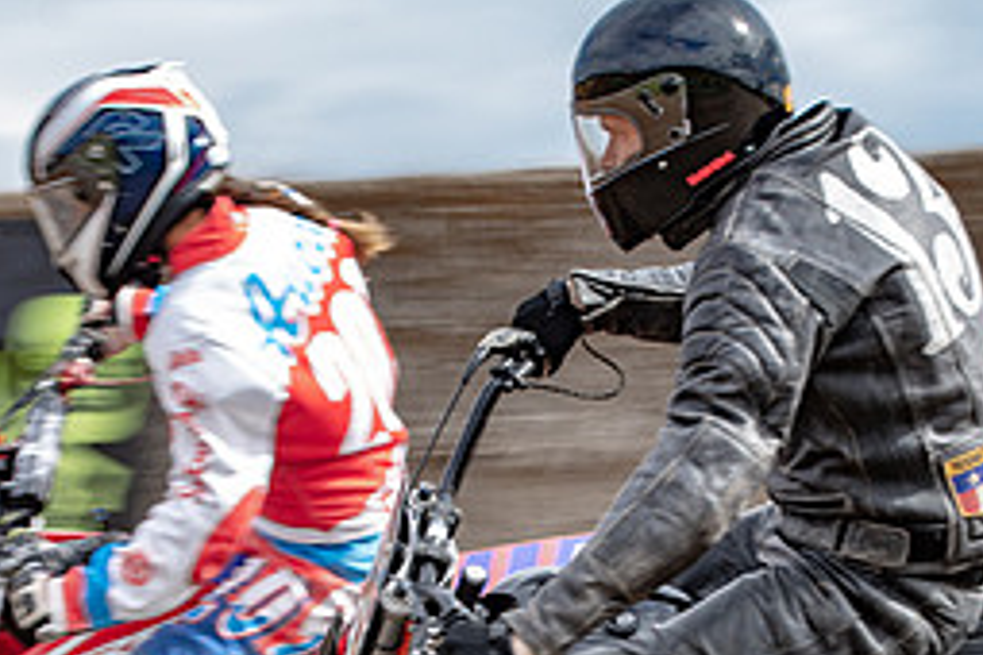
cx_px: 582
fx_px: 6143
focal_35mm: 225
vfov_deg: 6.1
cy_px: 526
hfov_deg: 9.1
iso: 125
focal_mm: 66
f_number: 8
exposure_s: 1/125
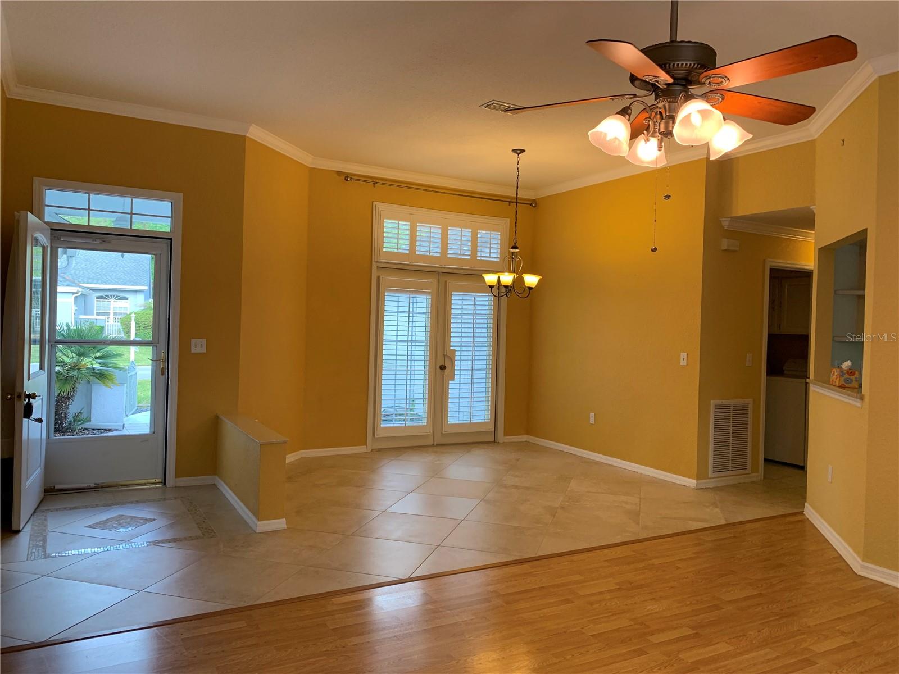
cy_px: 337
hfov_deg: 67.3
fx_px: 675
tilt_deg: -1.2
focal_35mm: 26
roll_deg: -2.3
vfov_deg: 53.1
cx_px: 450
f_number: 1.8
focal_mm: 4.25
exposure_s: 1/120
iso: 100
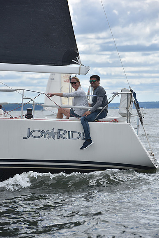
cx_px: 80
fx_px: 1324
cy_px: 119
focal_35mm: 200
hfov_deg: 6.9
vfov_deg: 10.3
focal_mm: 200
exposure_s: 1/800
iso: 250
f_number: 9
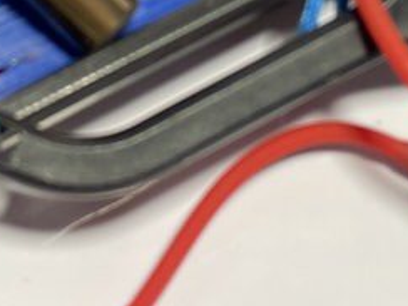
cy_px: -212
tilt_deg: -52.3
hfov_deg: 15.4
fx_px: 1509
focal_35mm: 128
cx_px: 122
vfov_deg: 10.9
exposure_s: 1/222
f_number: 1.6
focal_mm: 4.2
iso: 32
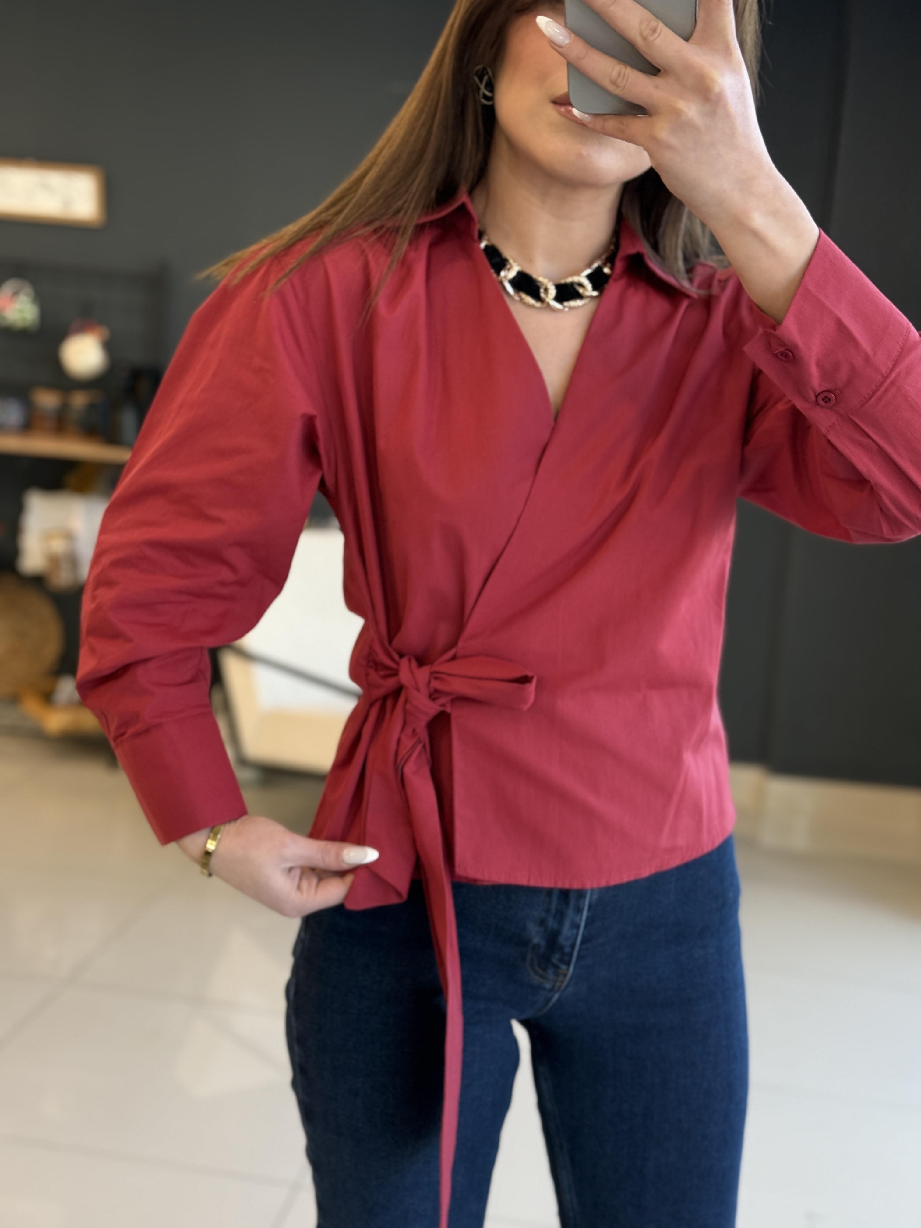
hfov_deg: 30.3
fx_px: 1703
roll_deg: -4.1
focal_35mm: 48
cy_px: 614
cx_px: 460
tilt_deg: -36.0
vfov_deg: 39.7
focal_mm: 6.76
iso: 160
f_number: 1.78
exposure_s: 1/50
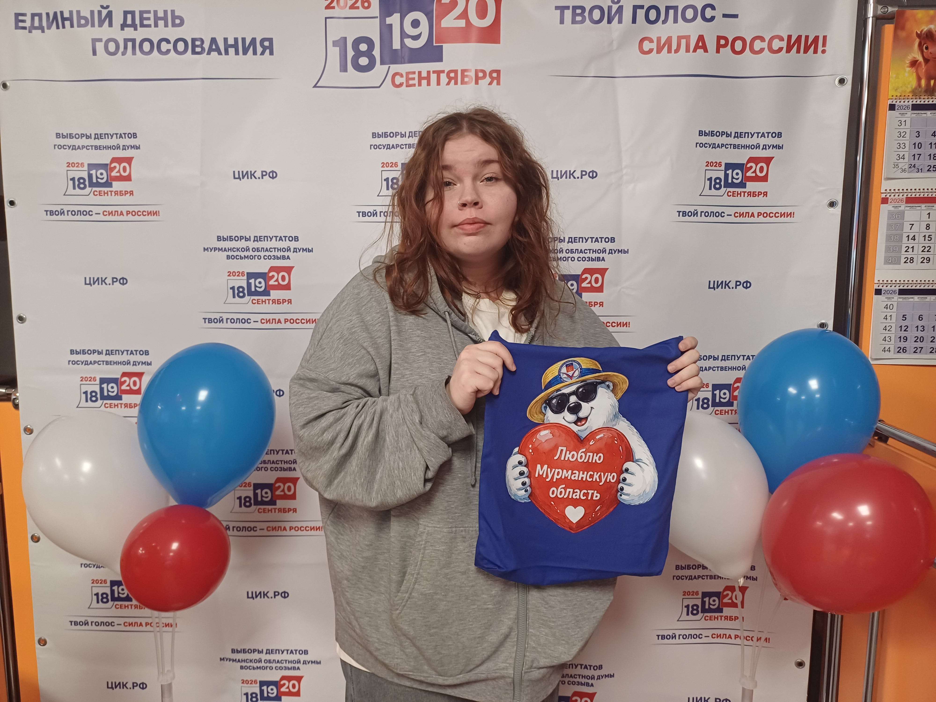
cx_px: 468
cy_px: 351
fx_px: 676
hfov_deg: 69.4
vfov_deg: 54.9
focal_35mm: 25
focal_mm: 4.65
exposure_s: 1/50
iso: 250
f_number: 1.8
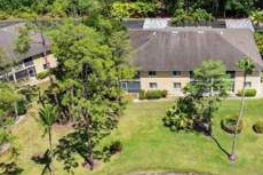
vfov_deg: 28.3
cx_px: 184
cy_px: 25
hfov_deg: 42.0
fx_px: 336
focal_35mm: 46
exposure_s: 1/1600
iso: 100
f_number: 2.8
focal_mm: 8.38
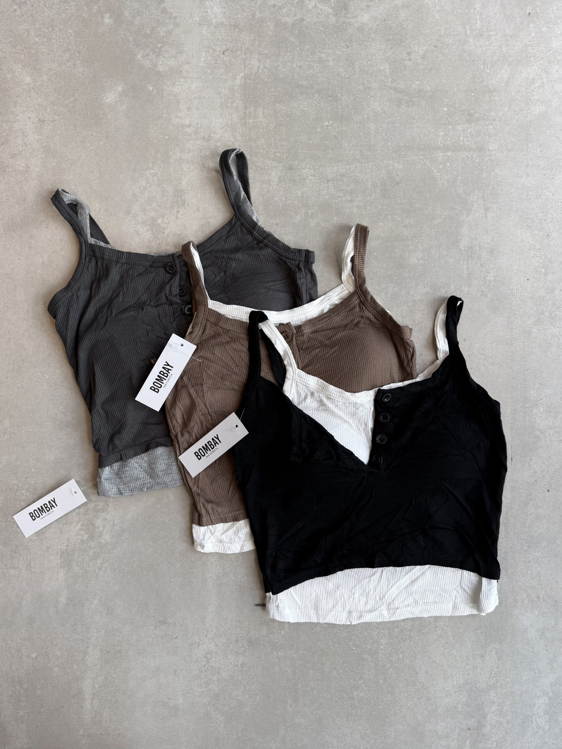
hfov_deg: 56.8
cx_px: 281
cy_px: 374
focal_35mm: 24
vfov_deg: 71.6
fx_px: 520
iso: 80
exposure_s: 1/299
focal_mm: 6.76
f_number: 1.78
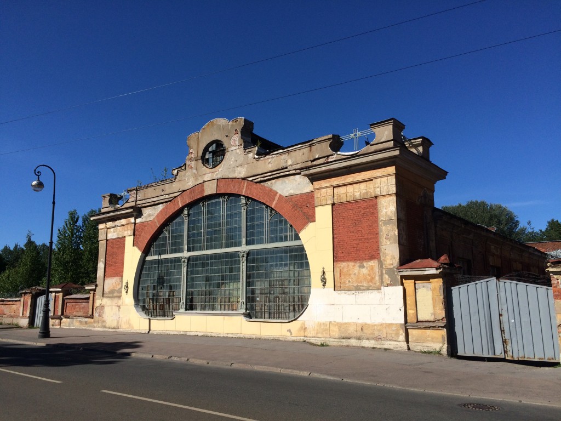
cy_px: 210
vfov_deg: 48.2
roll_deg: +0.7
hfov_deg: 61.7
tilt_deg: +10.8
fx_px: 470
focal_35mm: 29
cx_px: 280
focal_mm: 4.15
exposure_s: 1/3425
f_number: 2.2
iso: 32
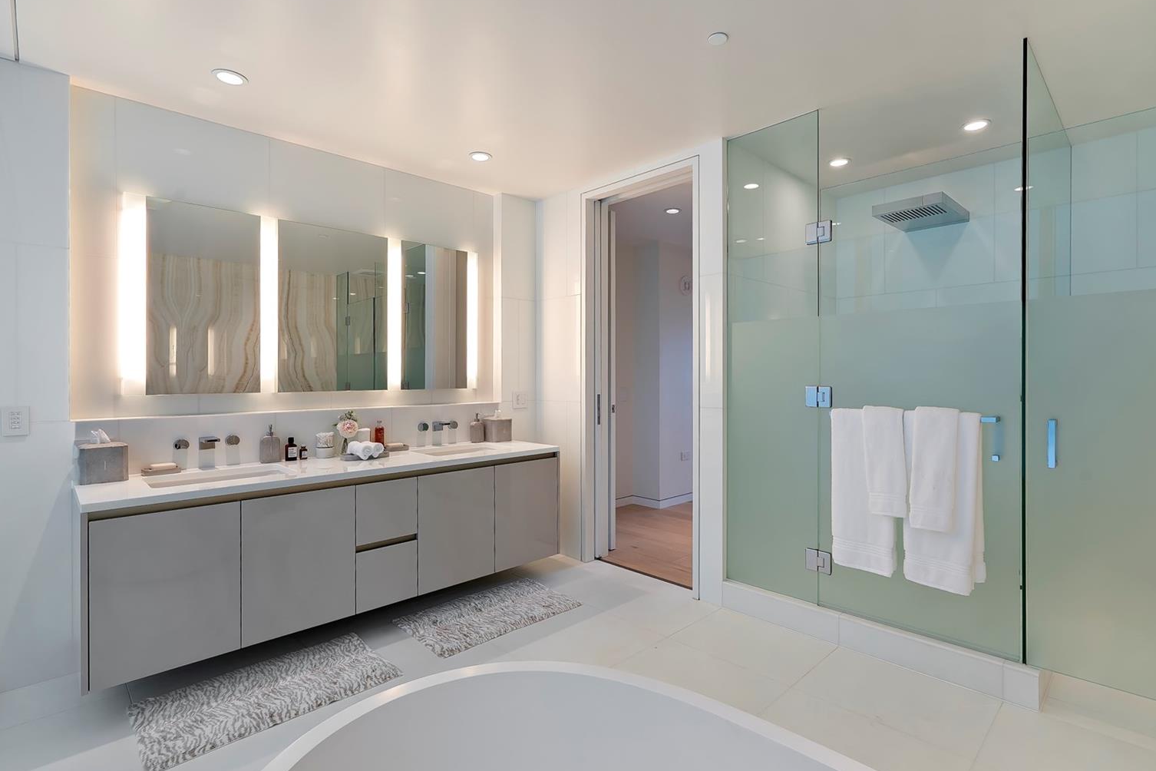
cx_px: 608
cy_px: 399
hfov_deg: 93.2
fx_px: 546
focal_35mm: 17
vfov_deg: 70.4
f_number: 8
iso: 250
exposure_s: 1/15
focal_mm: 16
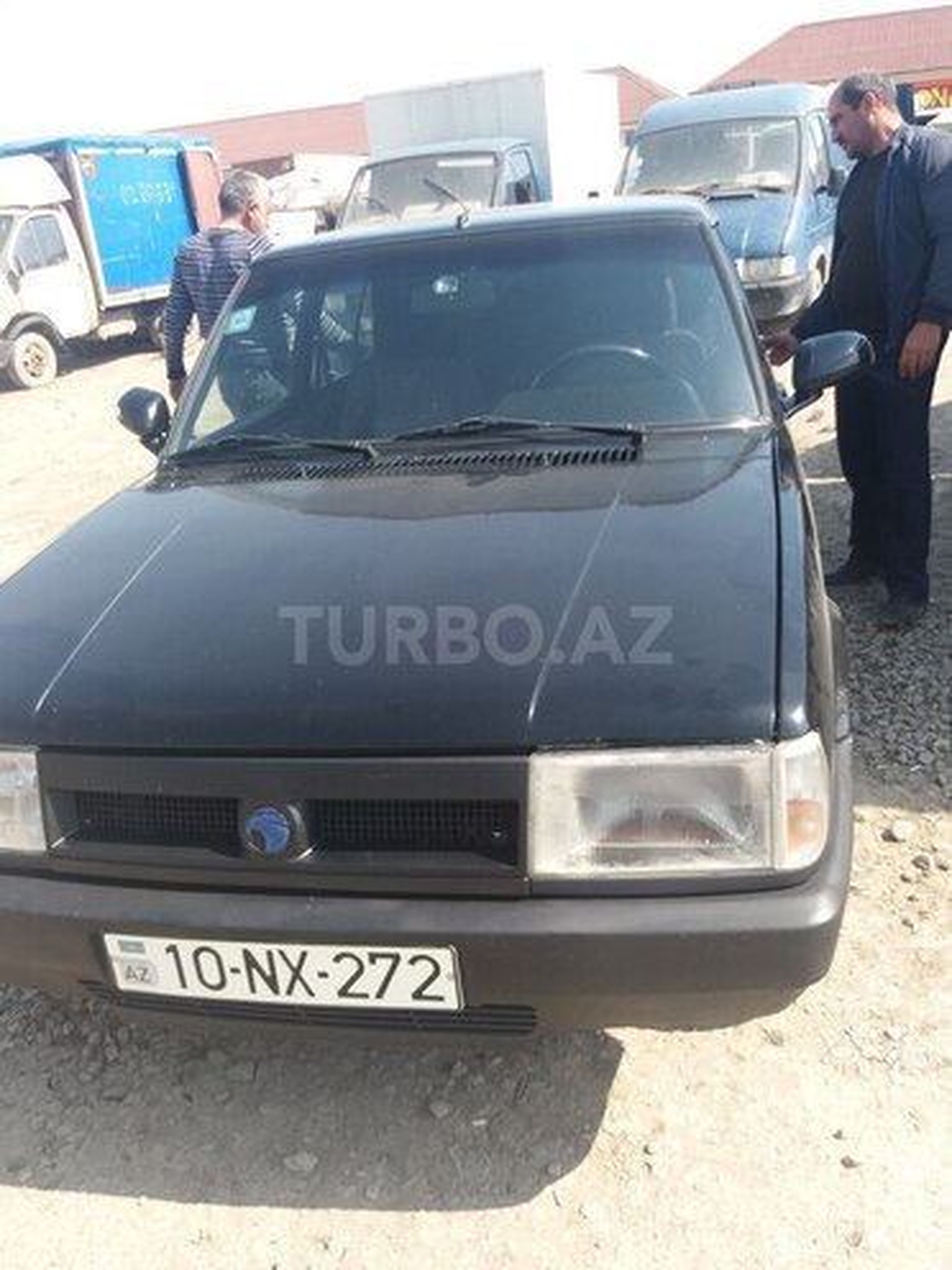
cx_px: 476
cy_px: 635
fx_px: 1027
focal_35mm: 28
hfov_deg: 49.7
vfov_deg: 63.4
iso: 64
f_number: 1.9
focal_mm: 3.7
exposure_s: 1/532
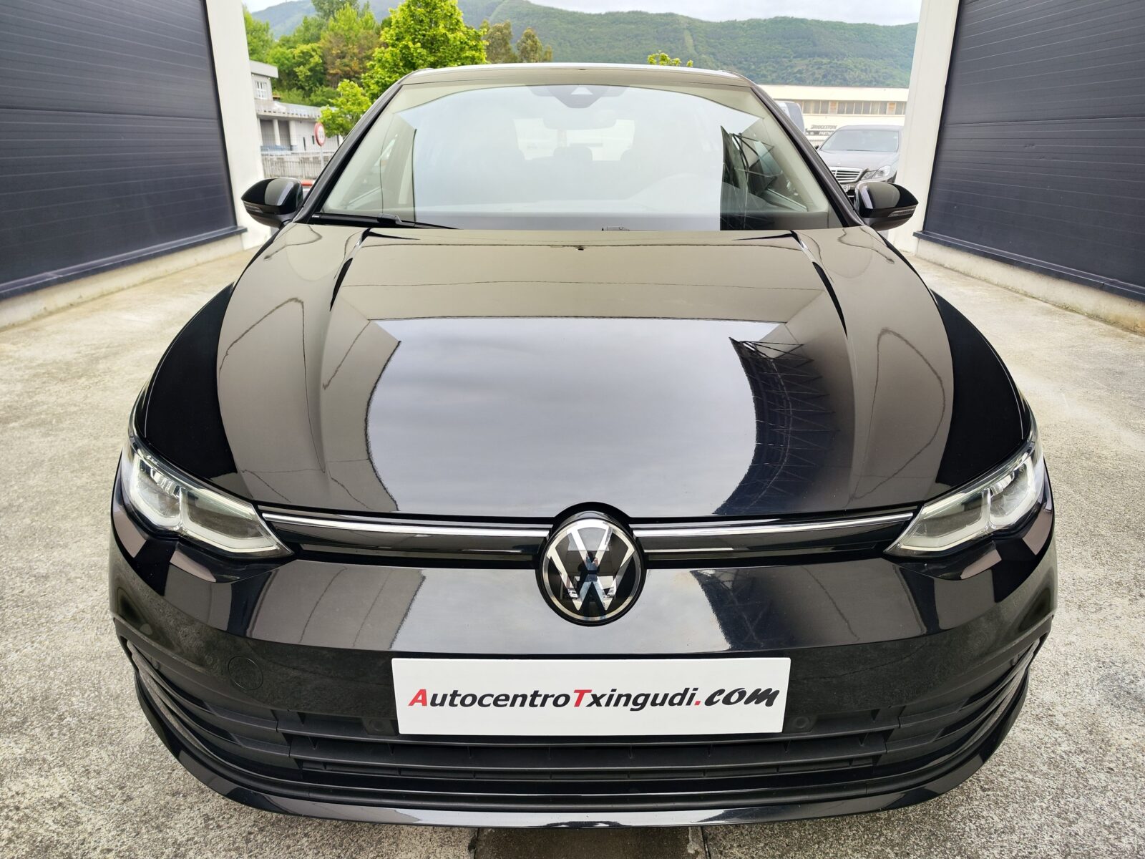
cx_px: 572
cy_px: 430
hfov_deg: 73.9
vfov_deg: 58.9
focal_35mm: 23
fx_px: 761
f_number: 1.69
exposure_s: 1/148
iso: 50
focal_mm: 7.01
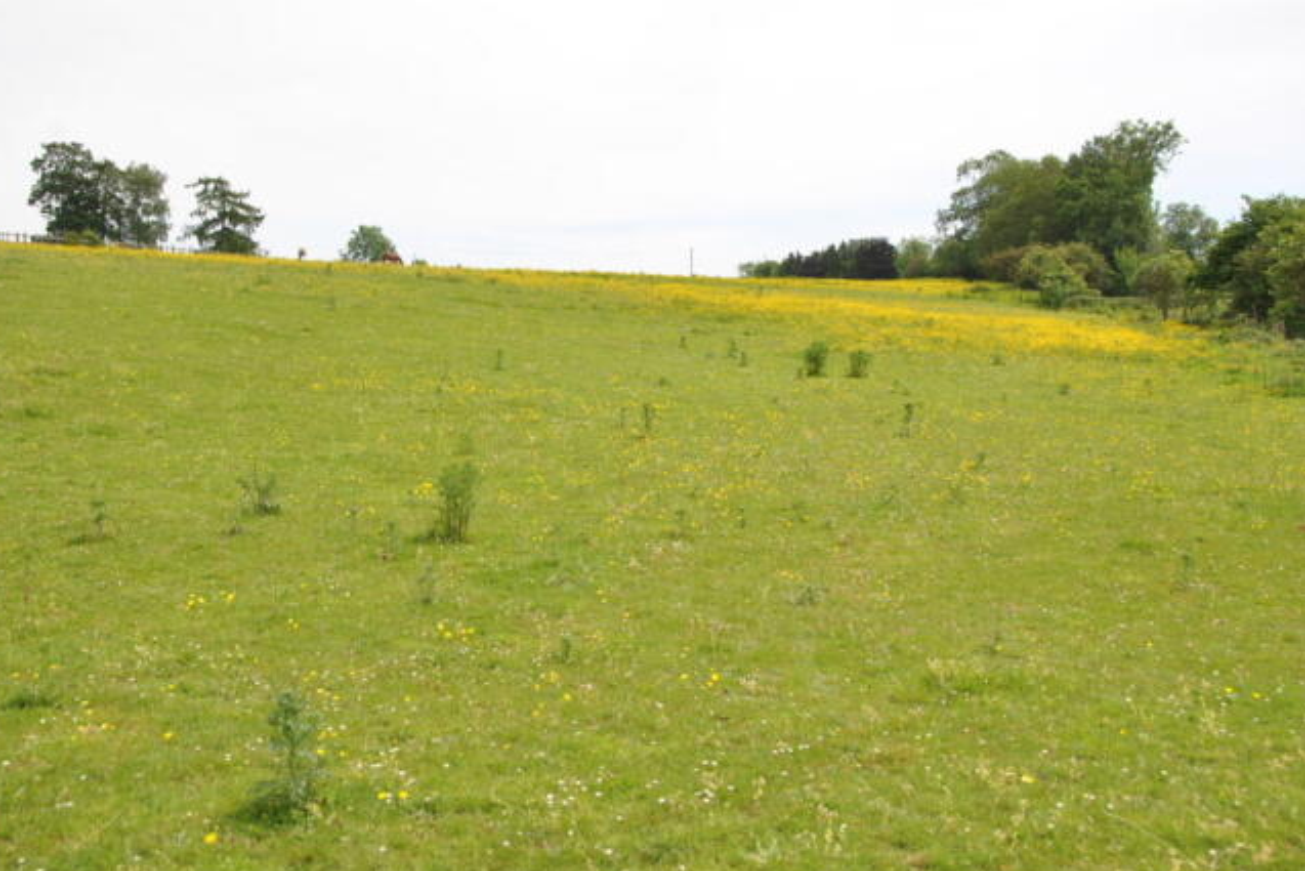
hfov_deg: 48.4
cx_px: 641
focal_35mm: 40
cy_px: 427
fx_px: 1450
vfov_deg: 33.4
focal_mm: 26
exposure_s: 1/250
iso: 100
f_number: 8
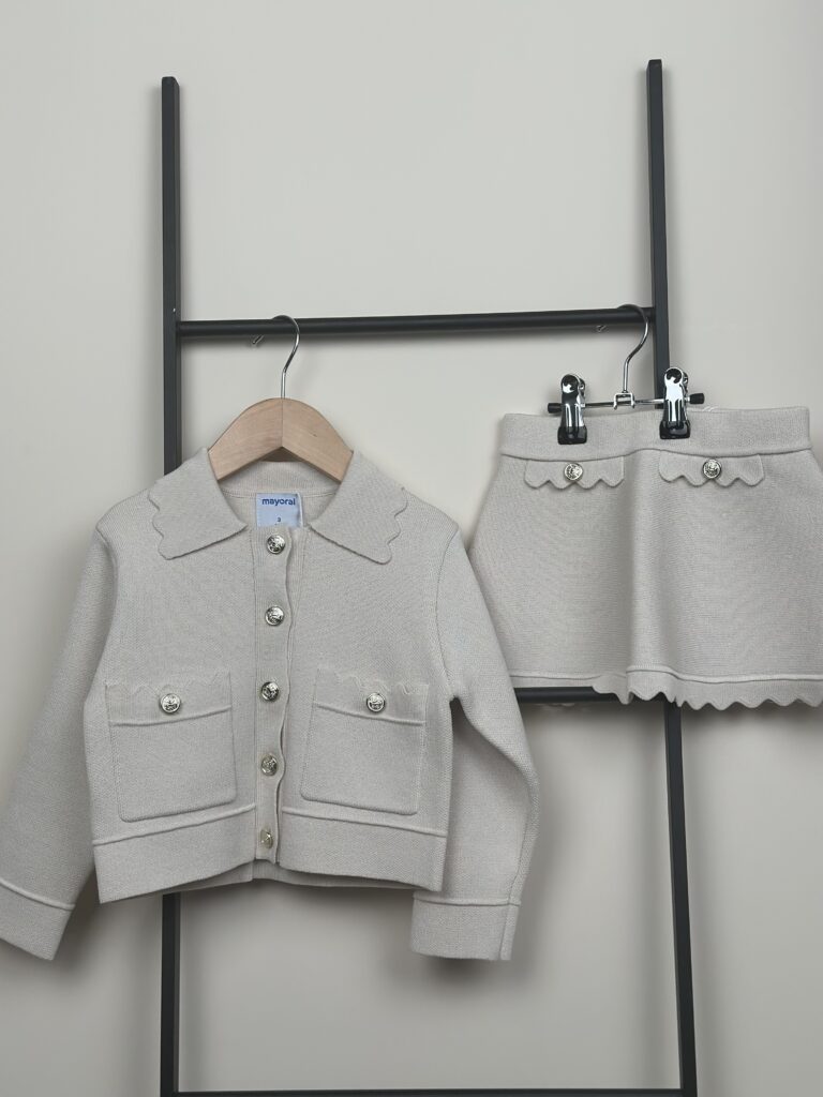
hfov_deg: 30.3
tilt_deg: +3.6
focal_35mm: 48
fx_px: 1522
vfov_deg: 39.7
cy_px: 548
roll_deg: +0.5
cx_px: 412
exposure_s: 1/392
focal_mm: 6.86
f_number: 1.78
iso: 80
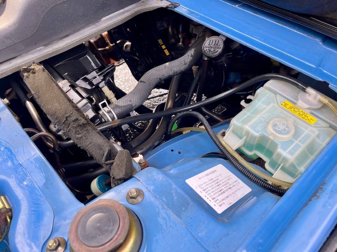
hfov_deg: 69.4
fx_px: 243
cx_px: 168
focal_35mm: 25
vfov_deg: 54.9
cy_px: 126
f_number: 1.6
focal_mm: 5.1
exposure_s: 1/183
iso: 32
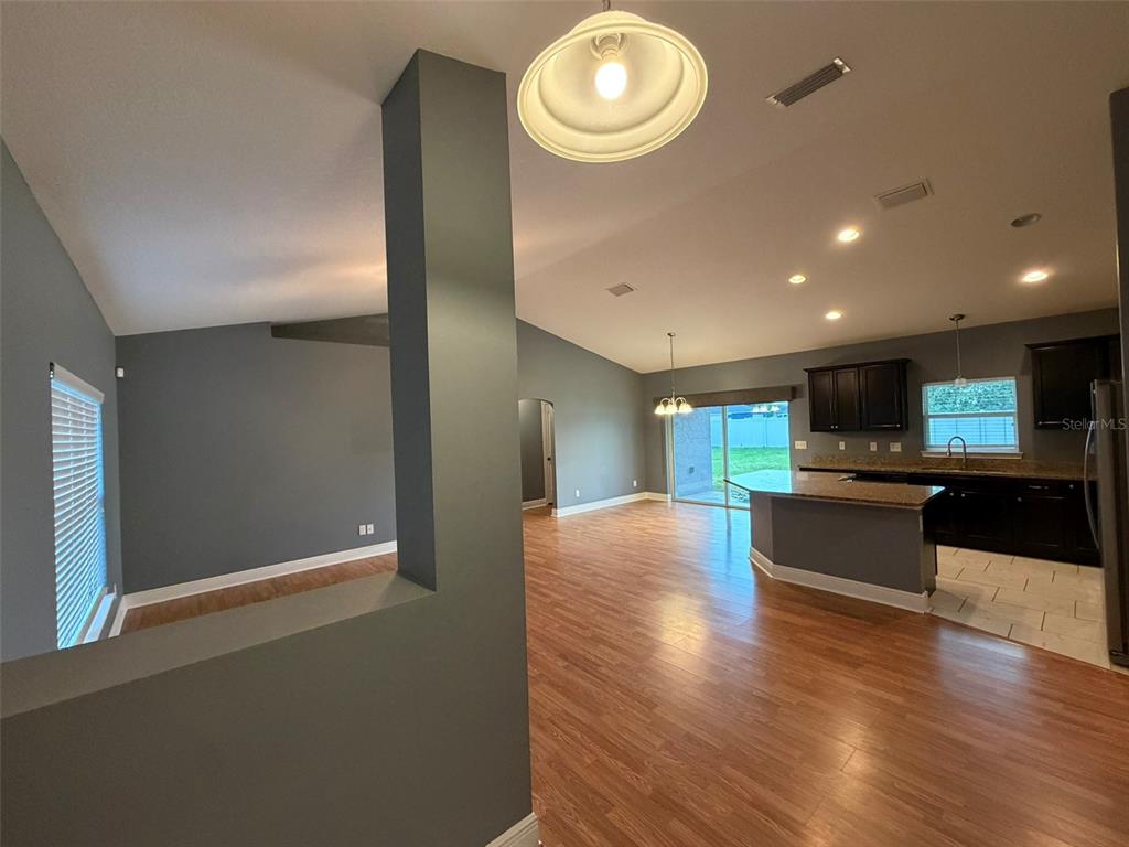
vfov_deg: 85.7
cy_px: 424
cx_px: 564
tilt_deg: -1.3
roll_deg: +2.4
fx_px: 457
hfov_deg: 102.1
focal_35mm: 14
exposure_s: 1/60
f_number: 2.2
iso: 400
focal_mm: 2.22
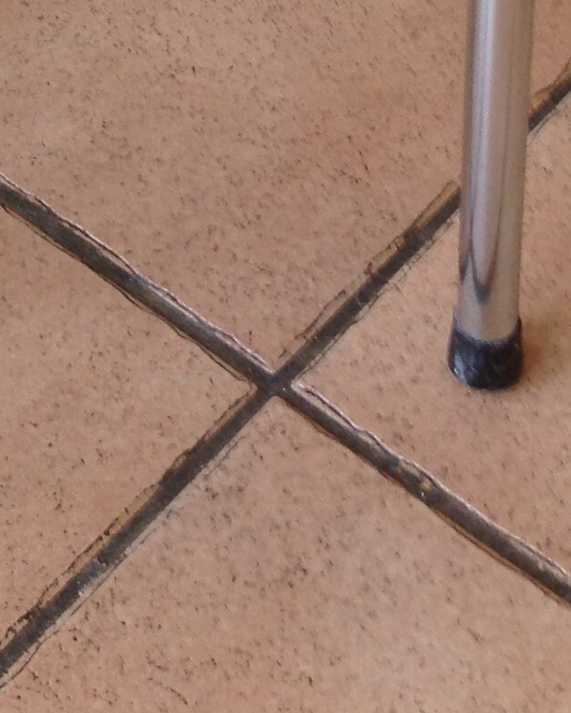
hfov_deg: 13.7
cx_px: 68
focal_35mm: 112
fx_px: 2364
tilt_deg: -35.3
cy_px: -313
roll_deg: +0.1
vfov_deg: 15.9
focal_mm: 4.28
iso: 80
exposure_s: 1/15
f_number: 2.4
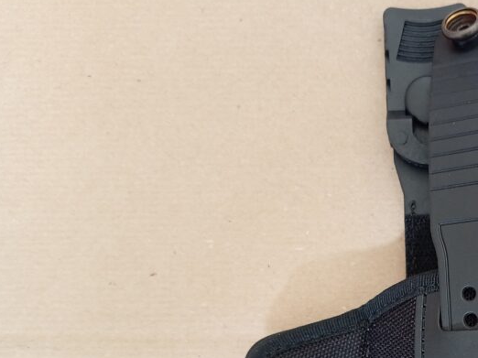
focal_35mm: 49
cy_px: 325
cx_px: 449
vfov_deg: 28.5
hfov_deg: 36.0
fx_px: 676
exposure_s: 1/25
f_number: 1.8
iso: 213
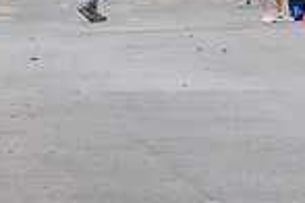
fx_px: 4710
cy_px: -60
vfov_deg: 2.5
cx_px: 463
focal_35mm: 556
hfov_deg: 3.7
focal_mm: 135
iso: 640
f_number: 10
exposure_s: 1/250
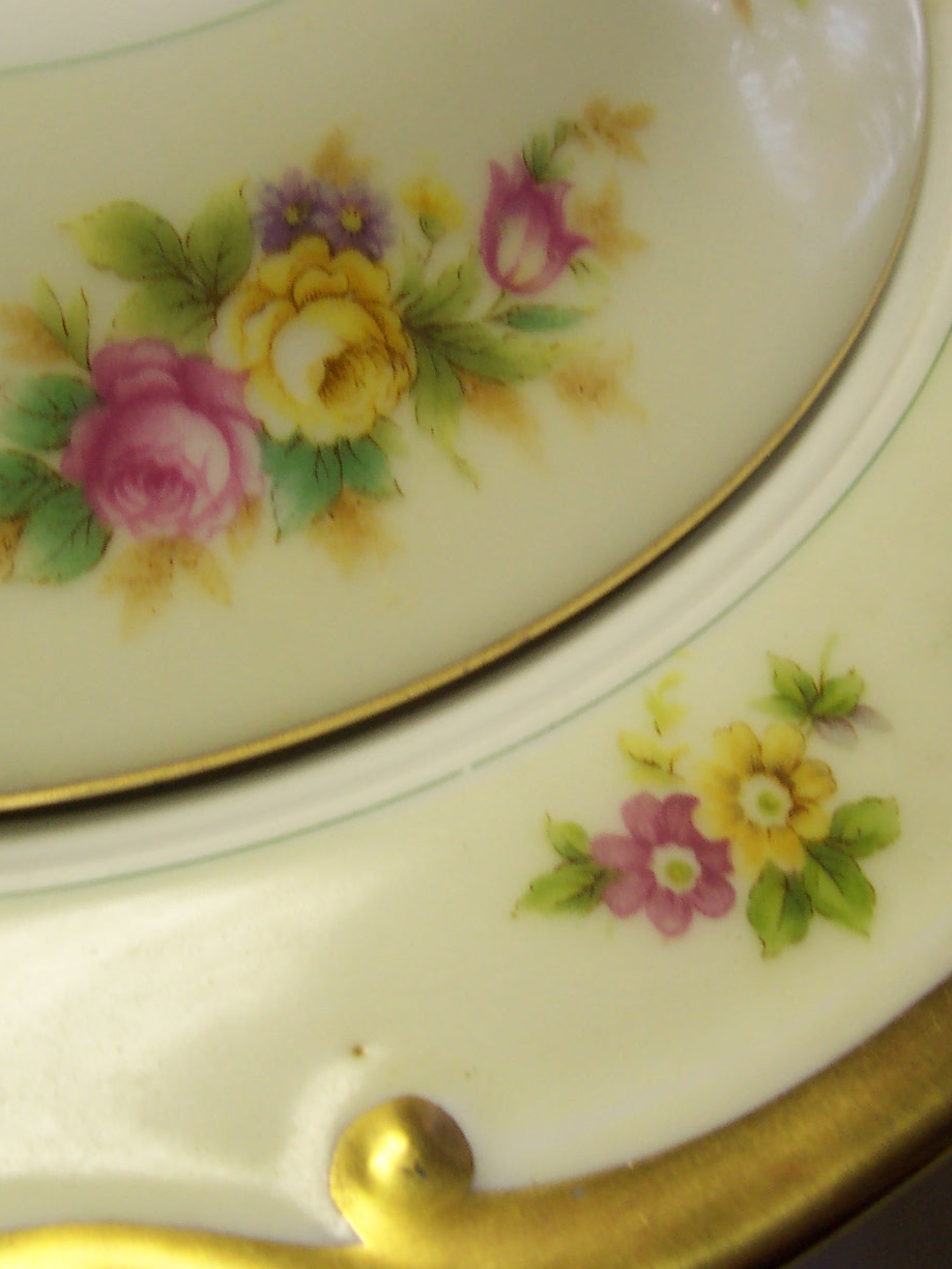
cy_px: 636
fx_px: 1833
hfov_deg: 29.1
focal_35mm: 50
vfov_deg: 38.2
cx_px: 431
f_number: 2.8
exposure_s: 1/90
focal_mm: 5.6
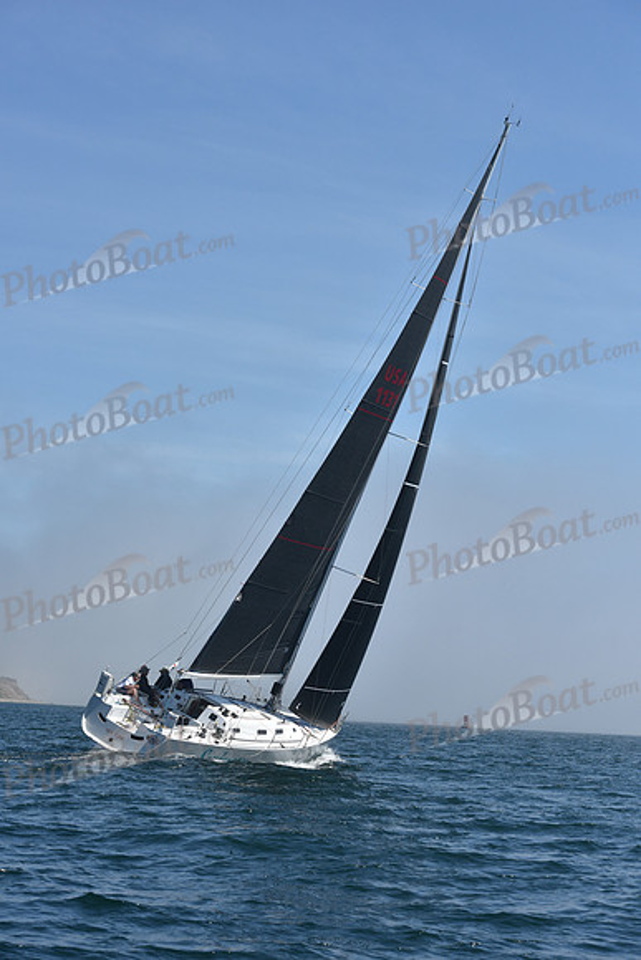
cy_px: 480
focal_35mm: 70
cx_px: 320
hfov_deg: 19.5
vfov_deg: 28.8
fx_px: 1868
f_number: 9
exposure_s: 1/1600
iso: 320
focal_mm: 70
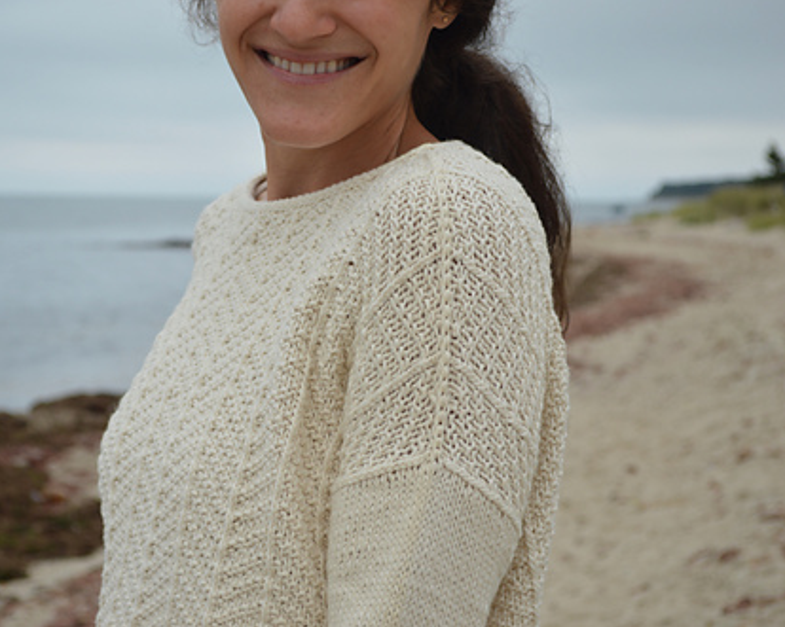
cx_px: 317
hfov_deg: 24.8
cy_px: 314
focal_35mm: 77
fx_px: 1778
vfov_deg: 20.0
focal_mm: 45
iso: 180
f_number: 5.6
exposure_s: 1/125
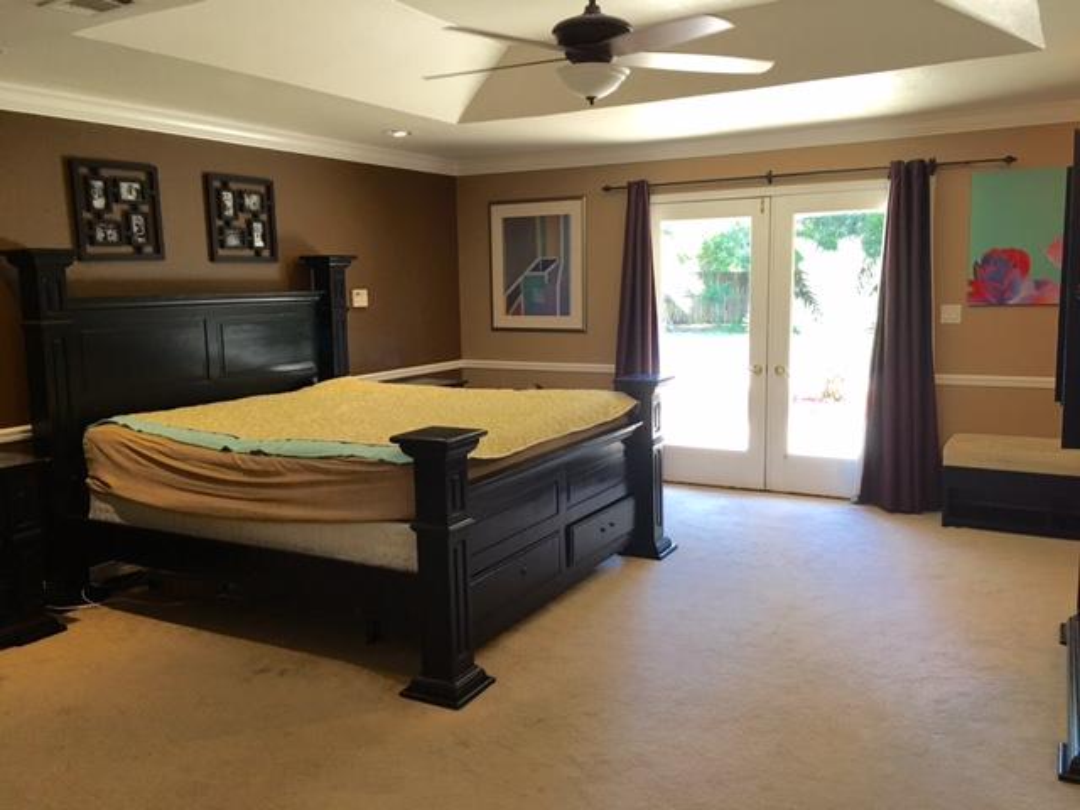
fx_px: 905
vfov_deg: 48.2
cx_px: 540
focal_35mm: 29
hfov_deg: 61.7
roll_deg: +0.4
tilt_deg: -7.4
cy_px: 405
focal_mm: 4.15
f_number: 2.2
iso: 40
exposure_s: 1/30
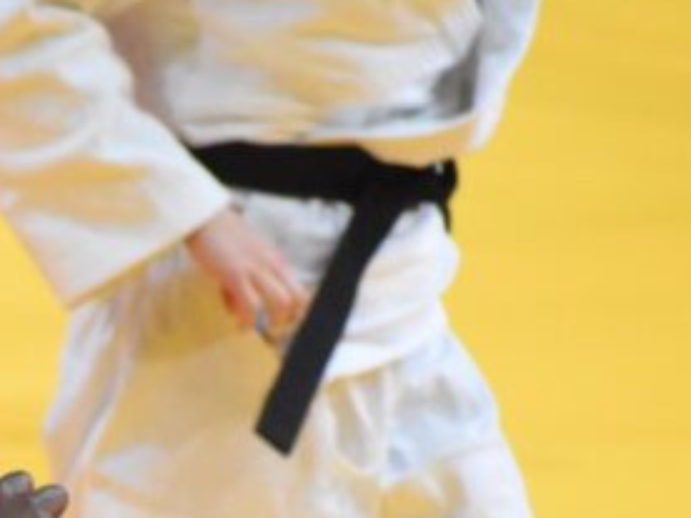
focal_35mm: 1205
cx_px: -65
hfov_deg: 1.6
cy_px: 523
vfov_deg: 1.2
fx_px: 24054
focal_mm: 300
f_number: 7.1
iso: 6400
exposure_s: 1/500
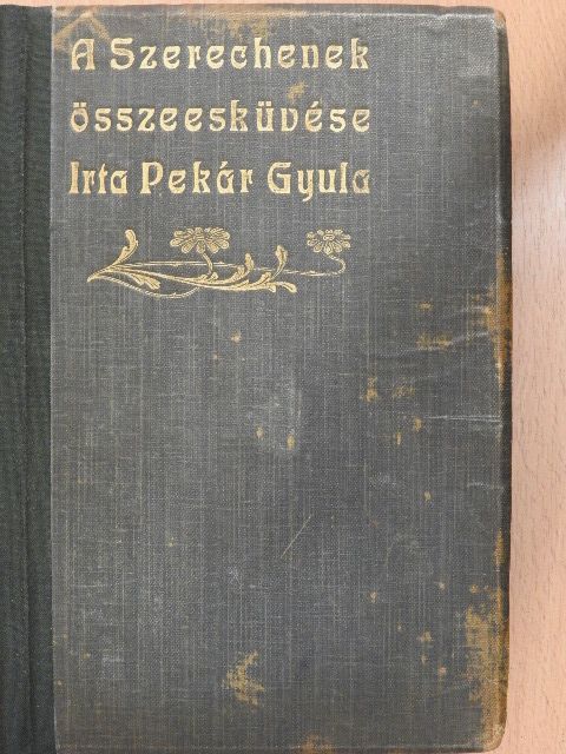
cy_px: 377
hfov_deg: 24.4
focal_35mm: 60
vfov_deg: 32.2
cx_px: 283
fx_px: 1308
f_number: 4.2
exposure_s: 1/6
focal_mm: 10.7
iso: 800
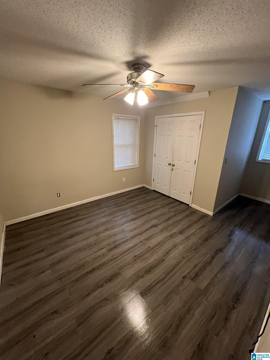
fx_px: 135
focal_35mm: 13
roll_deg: -3.0
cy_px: 180
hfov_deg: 89.9
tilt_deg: -20.4
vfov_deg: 106.2
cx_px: 135
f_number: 1.8
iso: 400
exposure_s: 1/60
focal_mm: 1.57
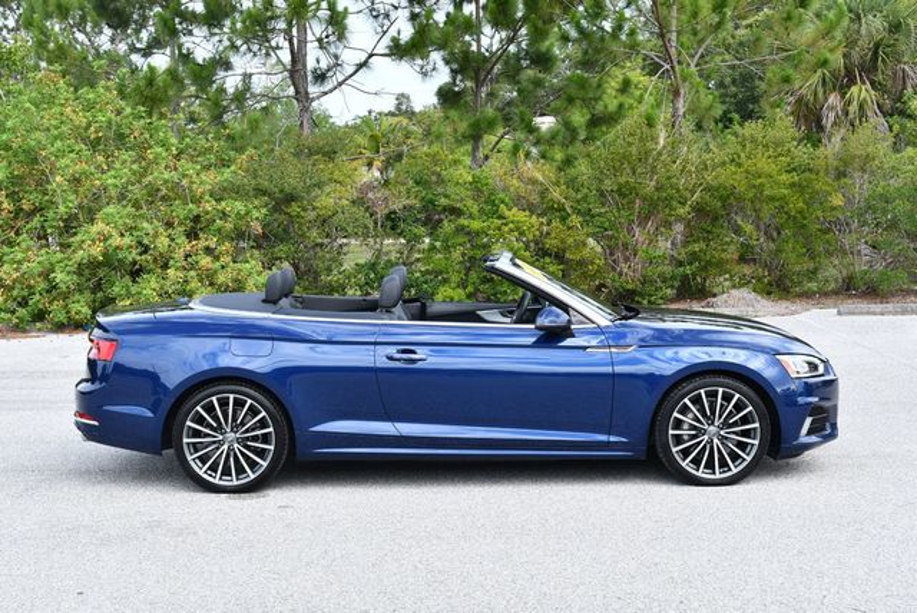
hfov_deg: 35.6
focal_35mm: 56
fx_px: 1428
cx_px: 458
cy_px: 306
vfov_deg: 24.2
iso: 200
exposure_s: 1/250
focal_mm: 28
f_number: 6.3
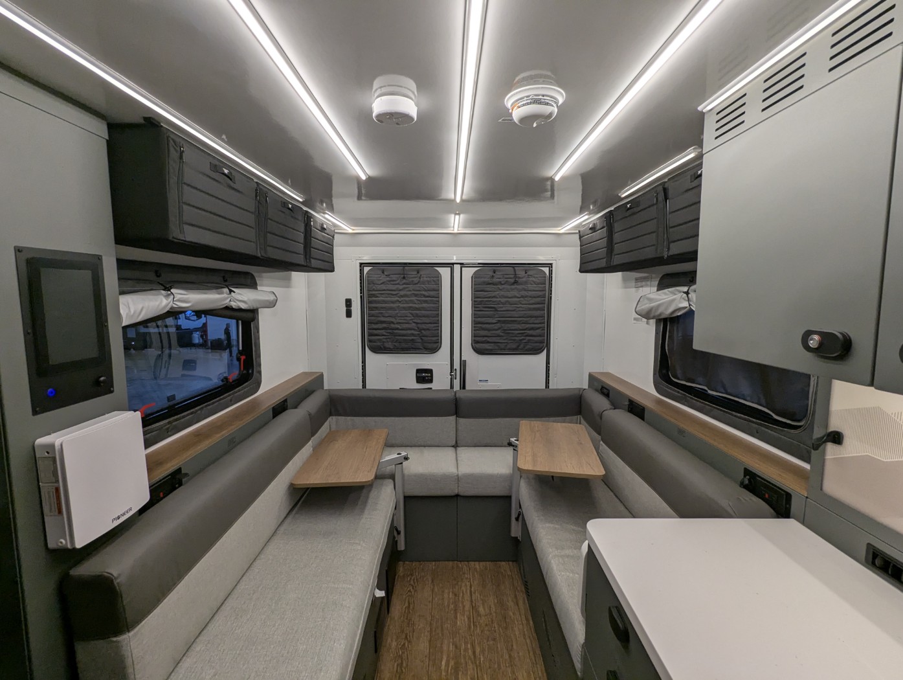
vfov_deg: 78.2
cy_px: 340
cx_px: 452
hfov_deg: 94.4
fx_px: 418
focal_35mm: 16
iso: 121
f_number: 2.2
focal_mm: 2.35
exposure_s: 1/129
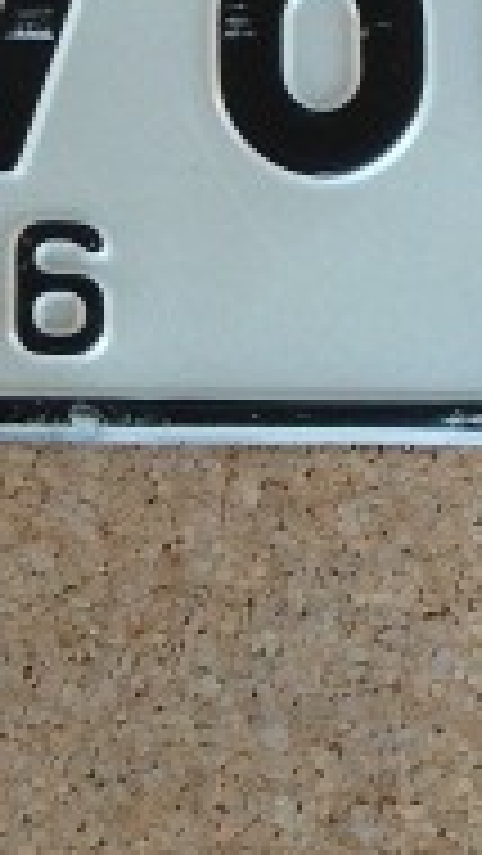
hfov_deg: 9.5
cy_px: 45
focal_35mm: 126
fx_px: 2860
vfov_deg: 16.7
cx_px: -144
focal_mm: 6.4
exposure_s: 1/60
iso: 80
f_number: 3.2
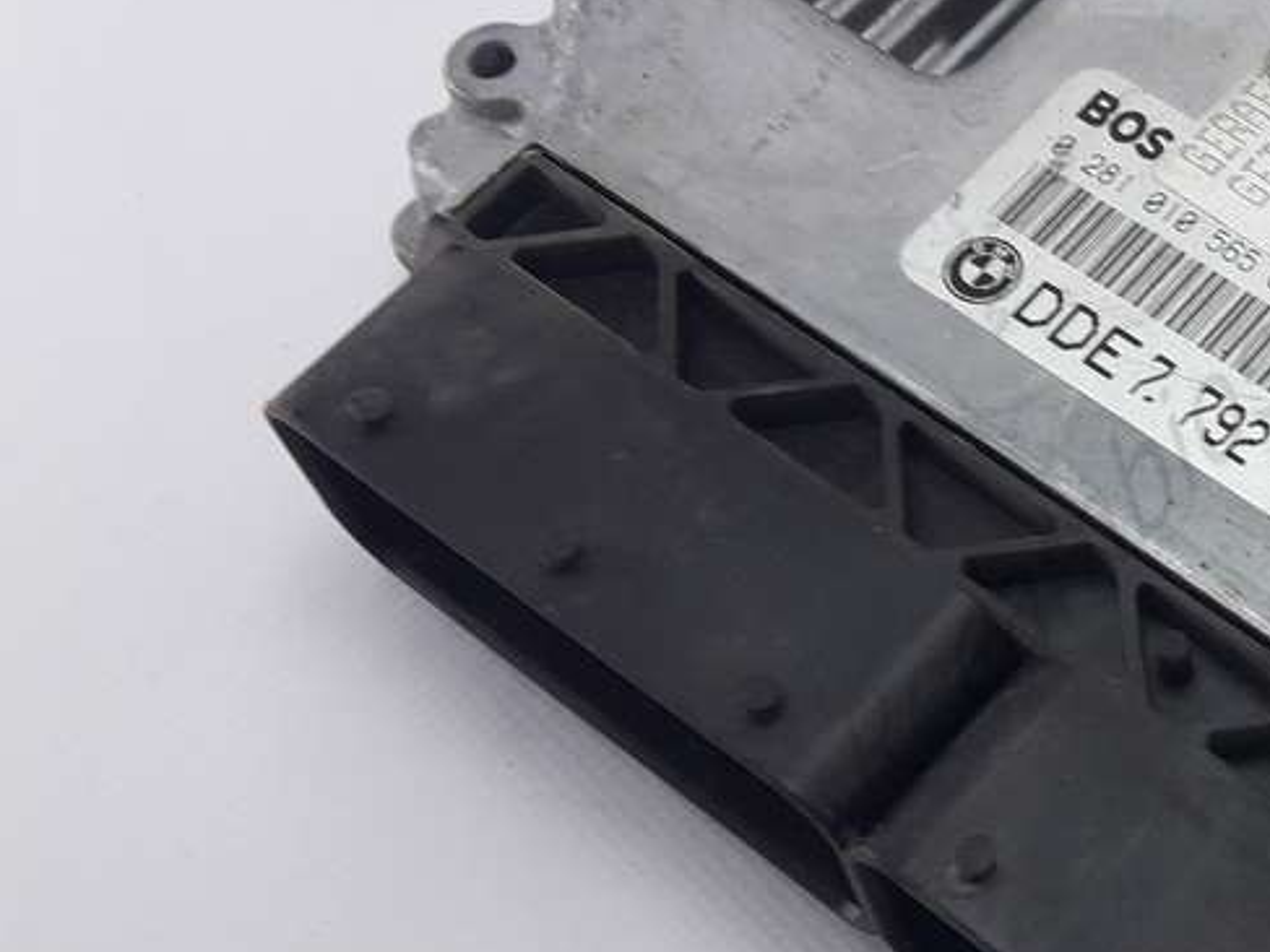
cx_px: 1275
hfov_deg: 26.0
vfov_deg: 20.7
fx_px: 2605
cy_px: 359
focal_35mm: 71
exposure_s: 1/50
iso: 40
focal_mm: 3.7
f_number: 1.9
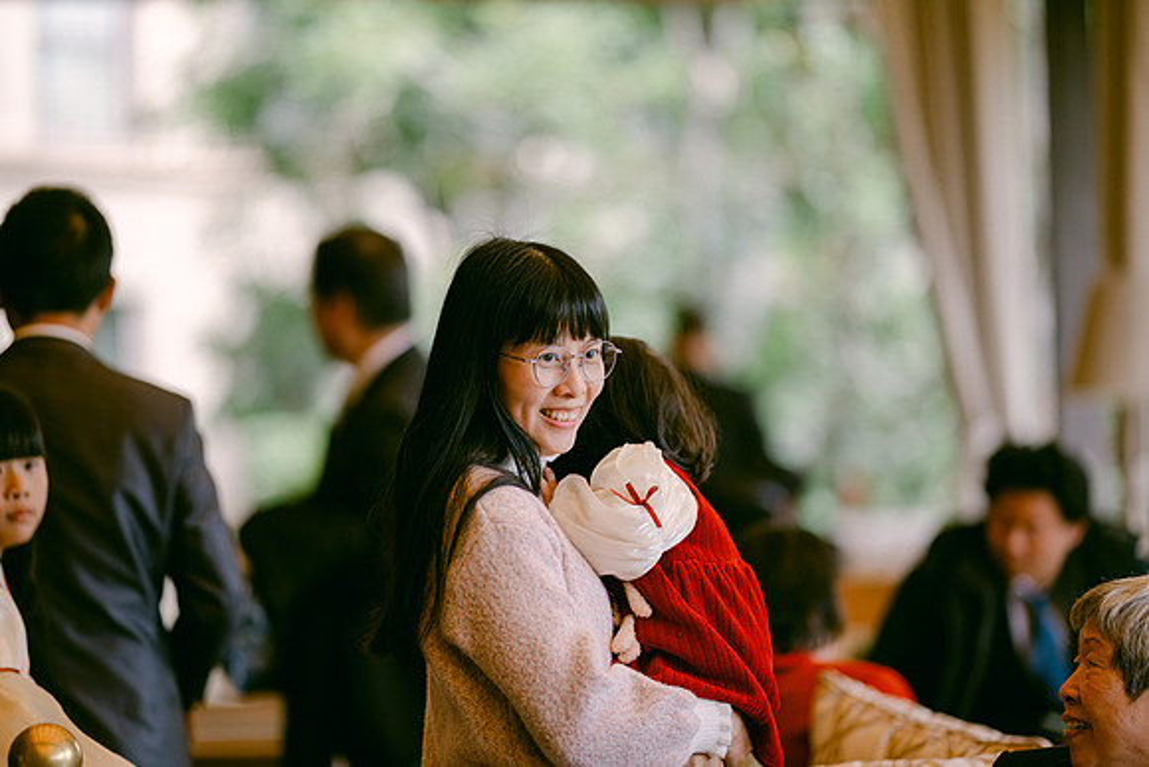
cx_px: 574
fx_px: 3352
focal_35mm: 105
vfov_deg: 13.0
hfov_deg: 19.5
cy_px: 384
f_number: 1.4
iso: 200
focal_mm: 105
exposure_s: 1/1600
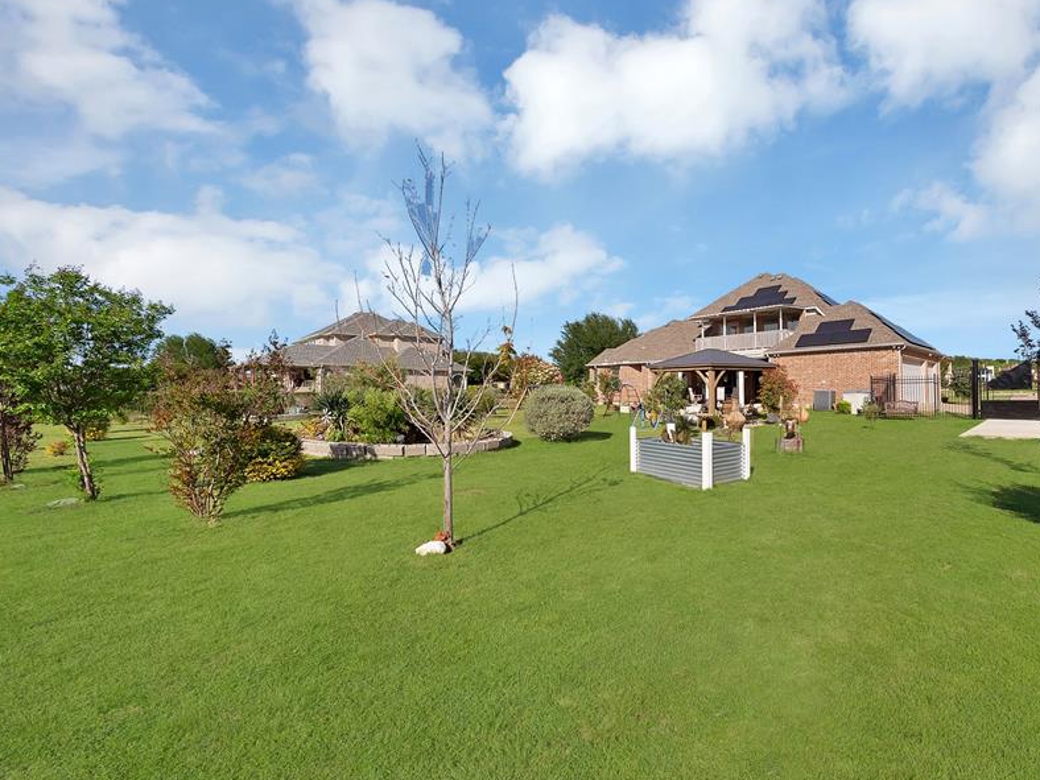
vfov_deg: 81.7
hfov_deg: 95.6
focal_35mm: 15
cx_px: 665
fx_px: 451
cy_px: 376
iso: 640
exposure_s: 1/1000
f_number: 9
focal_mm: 12
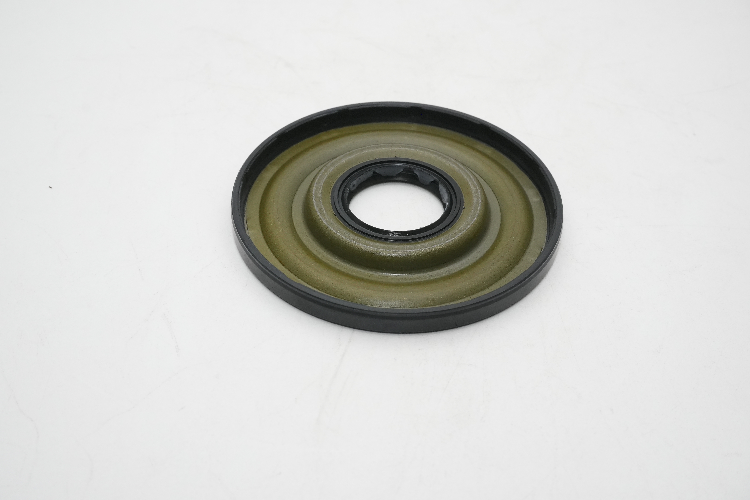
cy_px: 250
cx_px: 375
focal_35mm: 44
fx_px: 906
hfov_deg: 45.0
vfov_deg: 30.8
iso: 1250
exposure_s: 1/160
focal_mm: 29
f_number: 11
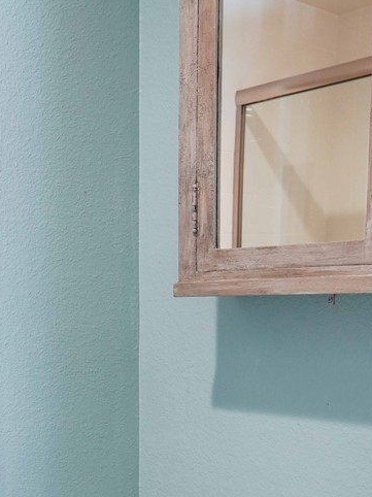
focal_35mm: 52
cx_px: 22
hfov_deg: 26.8
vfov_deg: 35.4
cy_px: 413
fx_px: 746
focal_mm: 16
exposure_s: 1/50
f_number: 3.2
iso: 500
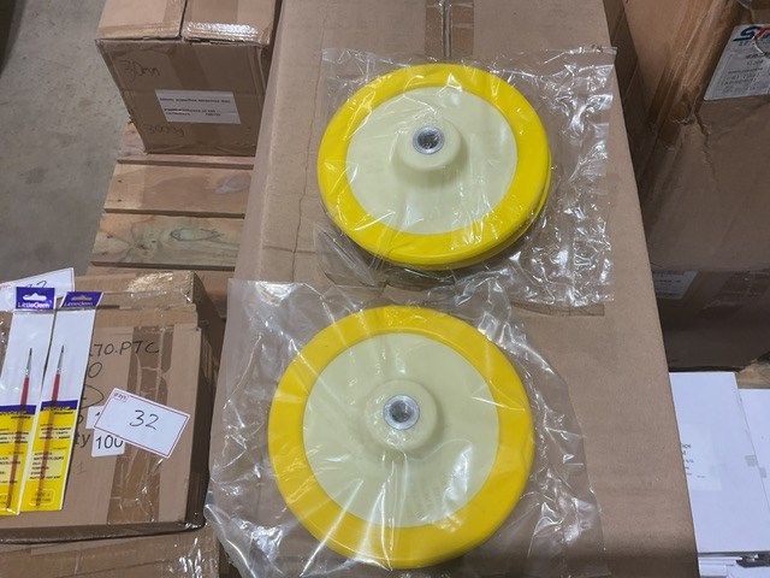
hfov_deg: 61.7
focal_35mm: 29
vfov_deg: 48.2
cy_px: 289
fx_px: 645
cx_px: 385
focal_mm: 3
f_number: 1.8
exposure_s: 1/50
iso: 40
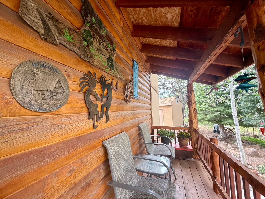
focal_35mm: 14
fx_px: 107
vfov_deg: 85.7
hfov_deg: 102.1
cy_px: 100
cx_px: 132
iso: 125
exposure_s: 1/121
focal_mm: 2.22
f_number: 2.2
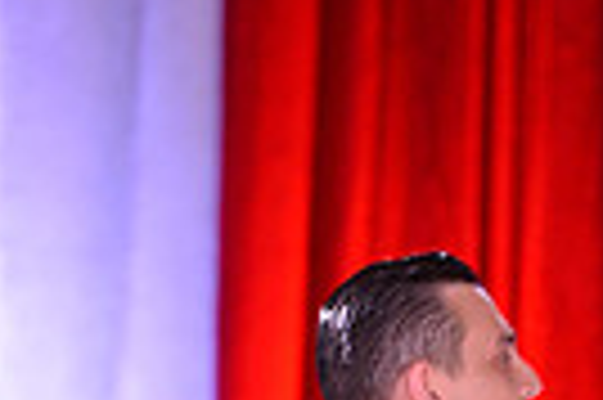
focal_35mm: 715
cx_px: 628
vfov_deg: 1.9
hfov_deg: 2.9
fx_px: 11962
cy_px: 1254
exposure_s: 1/250
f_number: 4
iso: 1600
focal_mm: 165
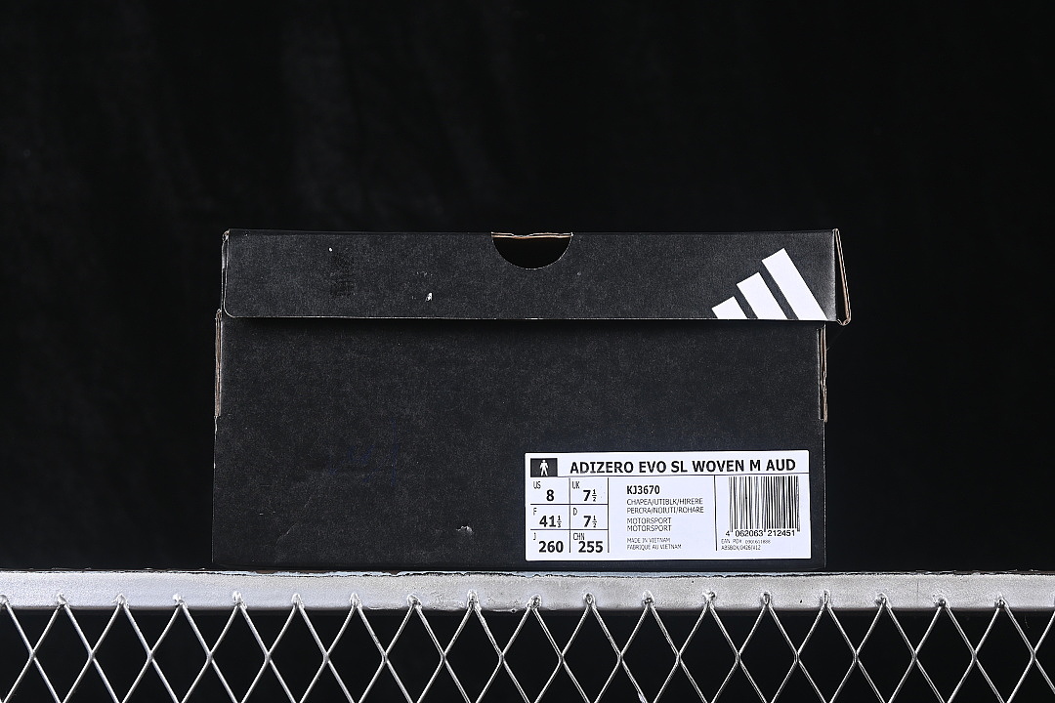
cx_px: 528
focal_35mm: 75
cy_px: 352
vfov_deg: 18.2
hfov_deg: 27.0
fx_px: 2198
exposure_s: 1/60
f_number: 6.3
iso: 160
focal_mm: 50
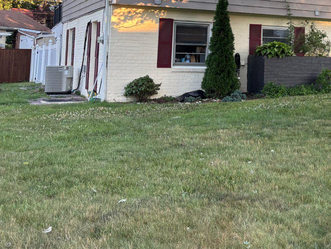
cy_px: 8
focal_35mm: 57
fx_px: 545
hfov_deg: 32.1
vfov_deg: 24.6
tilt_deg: +5.4
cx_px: 297
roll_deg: -1.3
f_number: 1.6
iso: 50
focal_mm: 5.96
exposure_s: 1/184
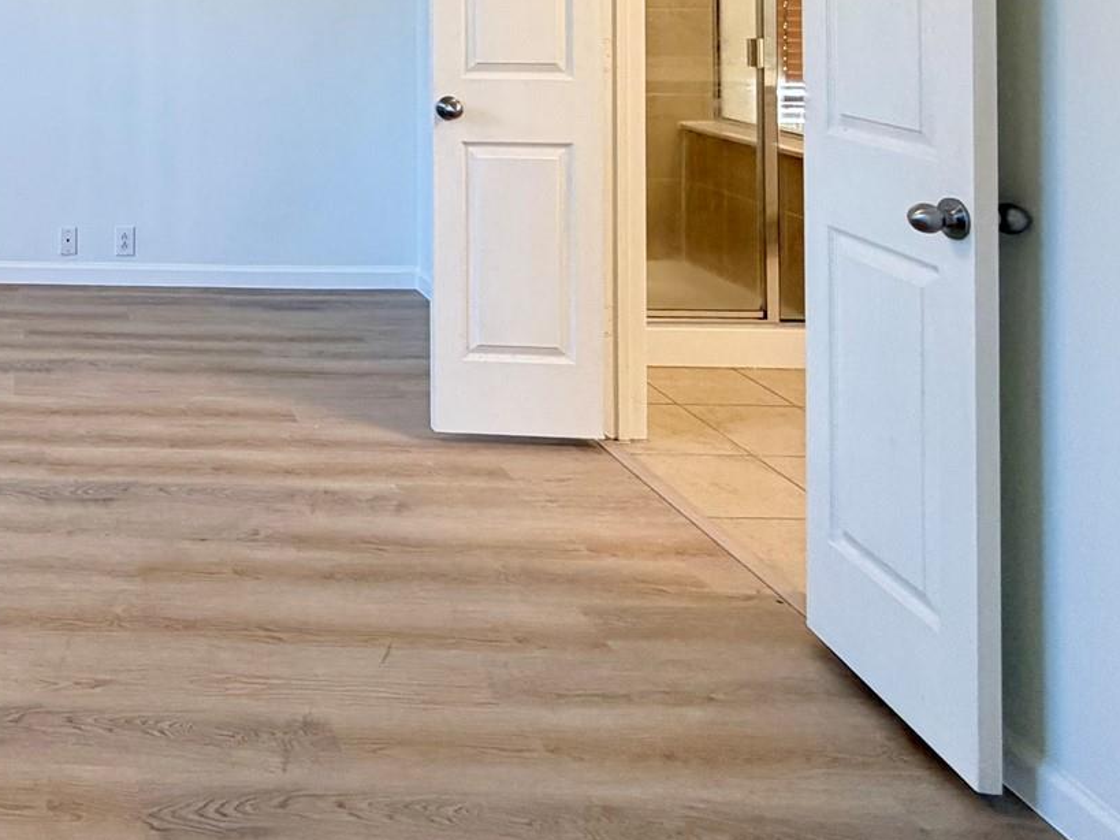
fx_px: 1132
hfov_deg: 43.7
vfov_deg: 35.6
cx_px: -37
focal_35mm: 35
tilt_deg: +0.7
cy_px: -52
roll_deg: +0.6
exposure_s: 1/120
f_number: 2.2
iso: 250
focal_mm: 2.22
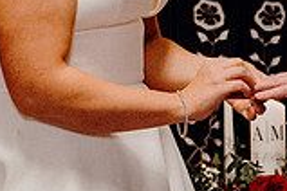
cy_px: -46
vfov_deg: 5.6
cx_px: 256
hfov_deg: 8.4
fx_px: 1953
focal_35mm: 245
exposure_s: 1/160
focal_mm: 45
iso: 3200
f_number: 3.5
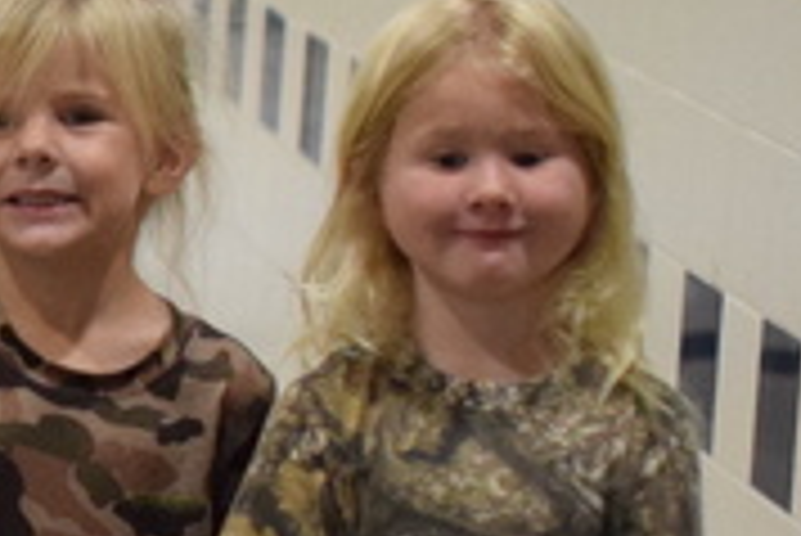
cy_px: 759
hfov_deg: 6.6
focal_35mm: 302
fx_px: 6722
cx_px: -940
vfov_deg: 4.5
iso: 3200
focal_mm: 35
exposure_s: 1/500
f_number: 2
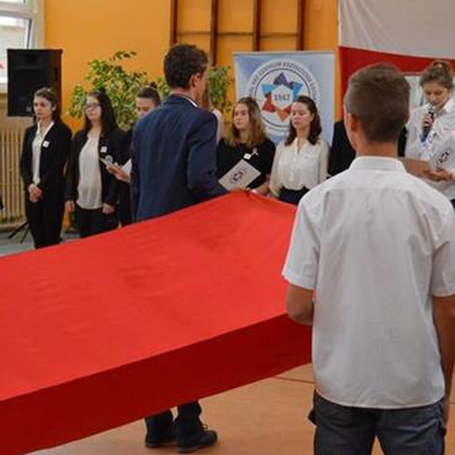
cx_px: 196
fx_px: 1201
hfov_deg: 21.4
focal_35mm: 81
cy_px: 213
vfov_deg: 21.4
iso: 3200
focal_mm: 35
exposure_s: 1/160
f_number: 4.5
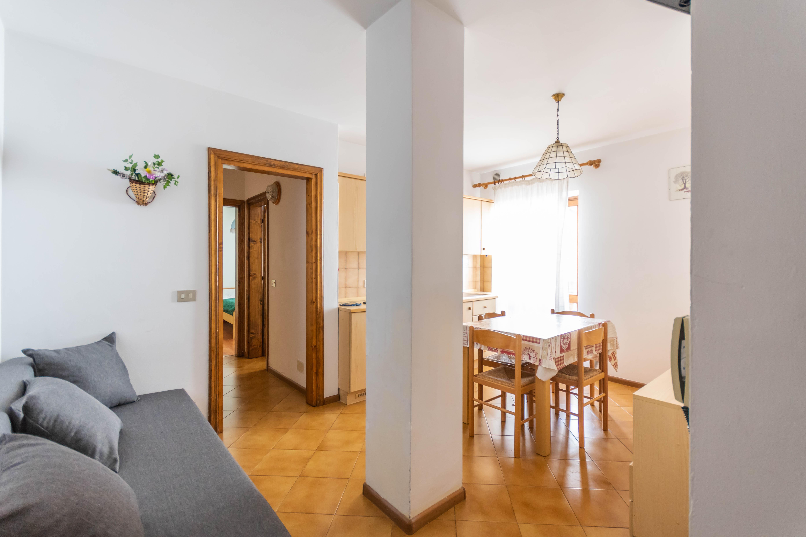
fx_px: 336
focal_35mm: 15
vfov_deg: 77.3
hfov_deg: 100.4
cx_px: 403
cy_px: 268
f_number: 4
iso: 800
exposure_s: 1/20
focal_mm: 10
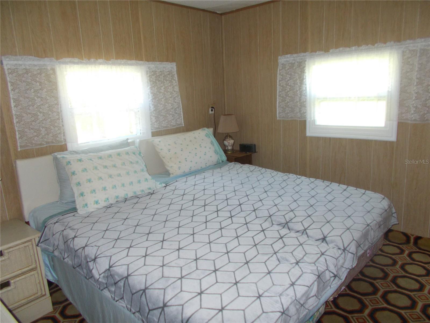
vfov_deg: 53.1
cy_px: 162
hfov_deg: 67.3
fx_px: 323
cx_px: 215
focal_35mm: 26
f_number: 3.2
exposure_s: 1/25
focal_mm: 4.6
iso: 200
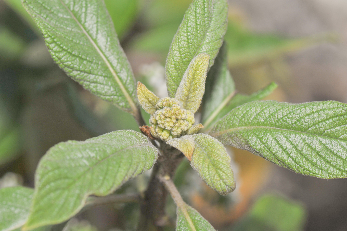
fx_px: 1445
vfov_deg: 9.1
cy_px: 116
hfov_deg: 13.7
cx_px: 174
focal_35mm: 150
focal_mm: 150
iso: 500
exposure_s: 1/160
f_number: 16
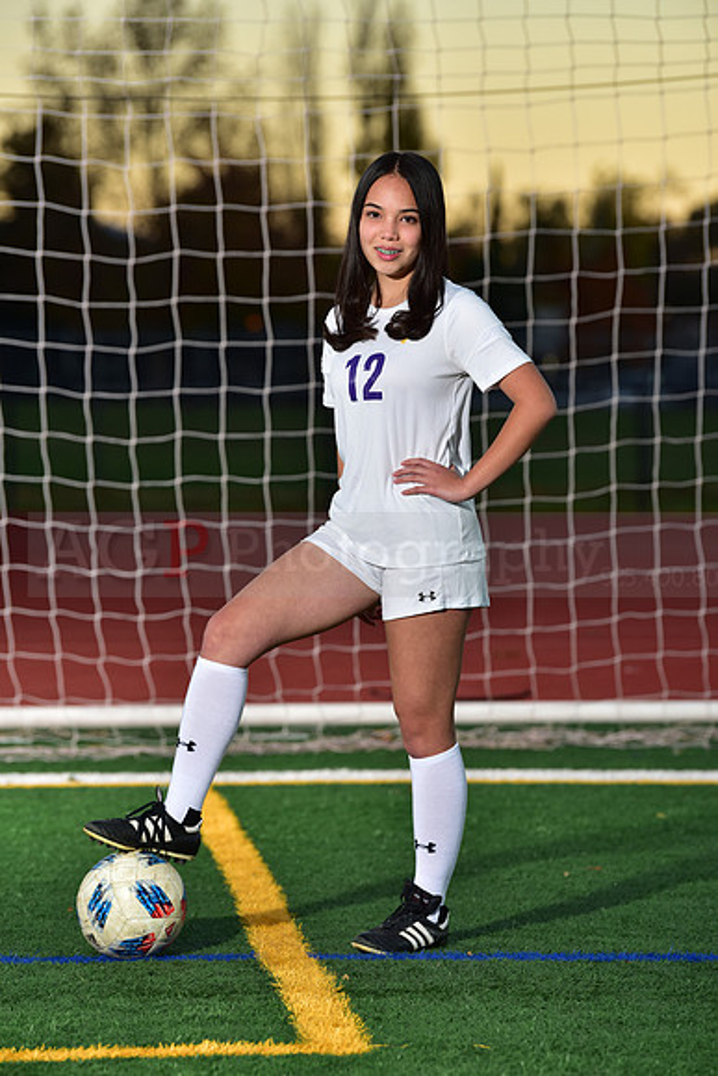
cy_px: 538
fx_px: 4933
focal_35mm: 165
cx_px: 359
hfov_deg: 8.3
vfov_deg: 12.4
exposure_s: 1/200
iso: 250
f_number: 4.5
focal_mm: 165
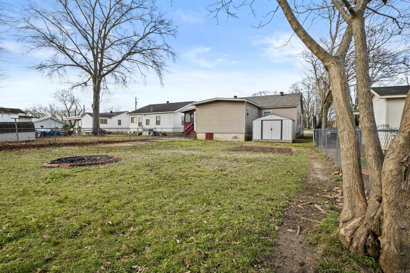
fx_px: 194
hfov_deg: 93.3
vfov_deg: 70.4
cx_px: 205
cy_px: 136
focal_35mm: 17
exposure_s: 1/40
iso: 200
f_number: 8
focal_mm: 11
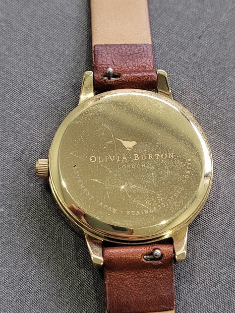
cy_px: 142
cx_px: 135
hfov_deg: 21.9
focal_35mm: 67
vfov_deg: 28.9
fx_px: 606
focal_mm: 5.4
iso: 200
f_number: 1.8
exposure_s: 1/100
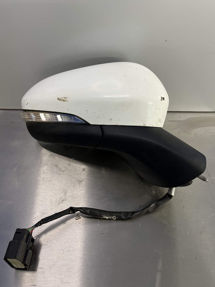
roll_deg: -0.6
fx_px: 215
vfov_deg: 67.3
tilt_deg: -43.8
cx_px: 108
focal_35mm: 26
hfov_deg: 53.1
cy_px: 144
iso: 160
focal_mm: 5.1
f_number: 1.6
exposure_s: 1/50
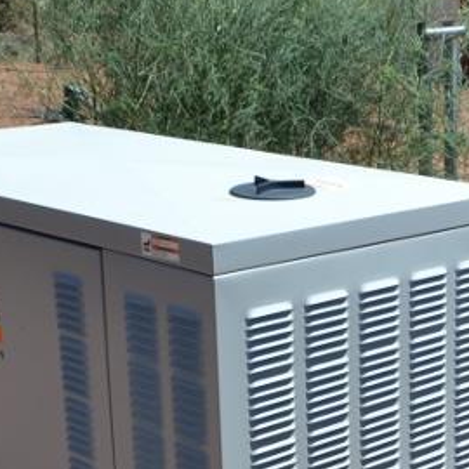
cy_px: 350
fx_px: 1334
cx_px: 516
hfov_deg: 19.1
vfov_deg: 19.8
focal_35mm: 87
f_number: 8
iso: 100
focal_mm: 18
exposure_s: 1/250
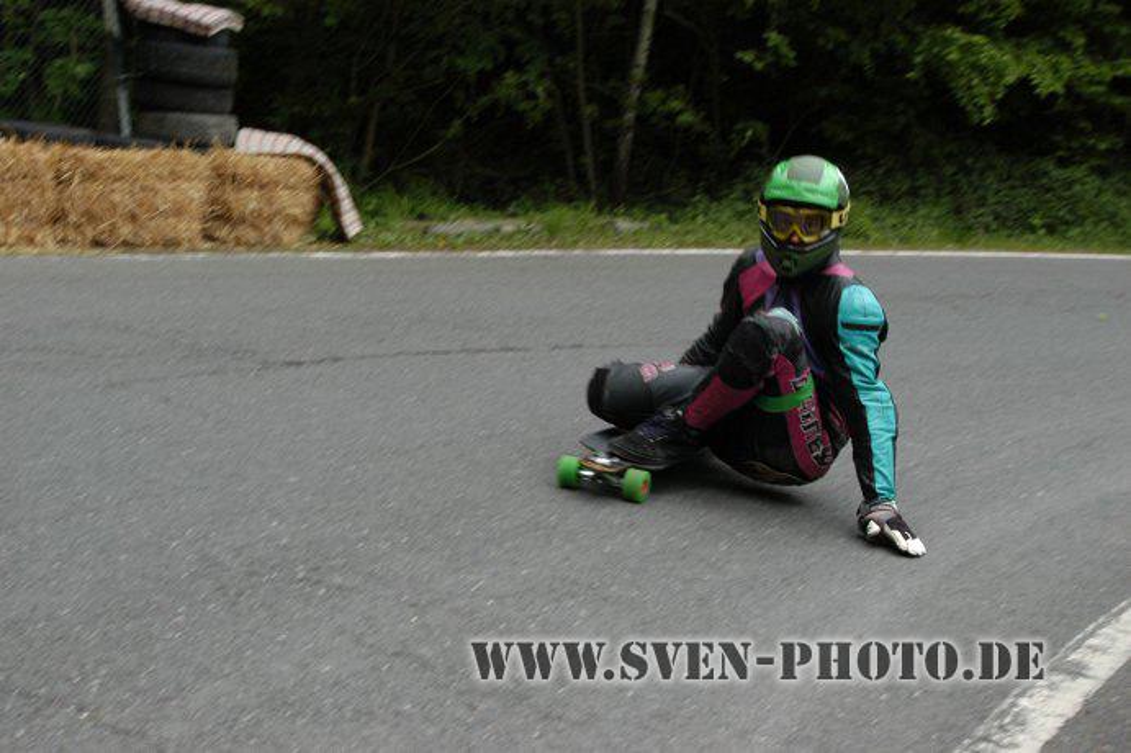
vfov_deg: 25.7
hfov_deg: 37.9
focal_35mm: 52
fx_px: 1649
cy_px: 376
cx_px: 566
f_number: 5.6
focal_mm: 35
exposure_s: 1/250
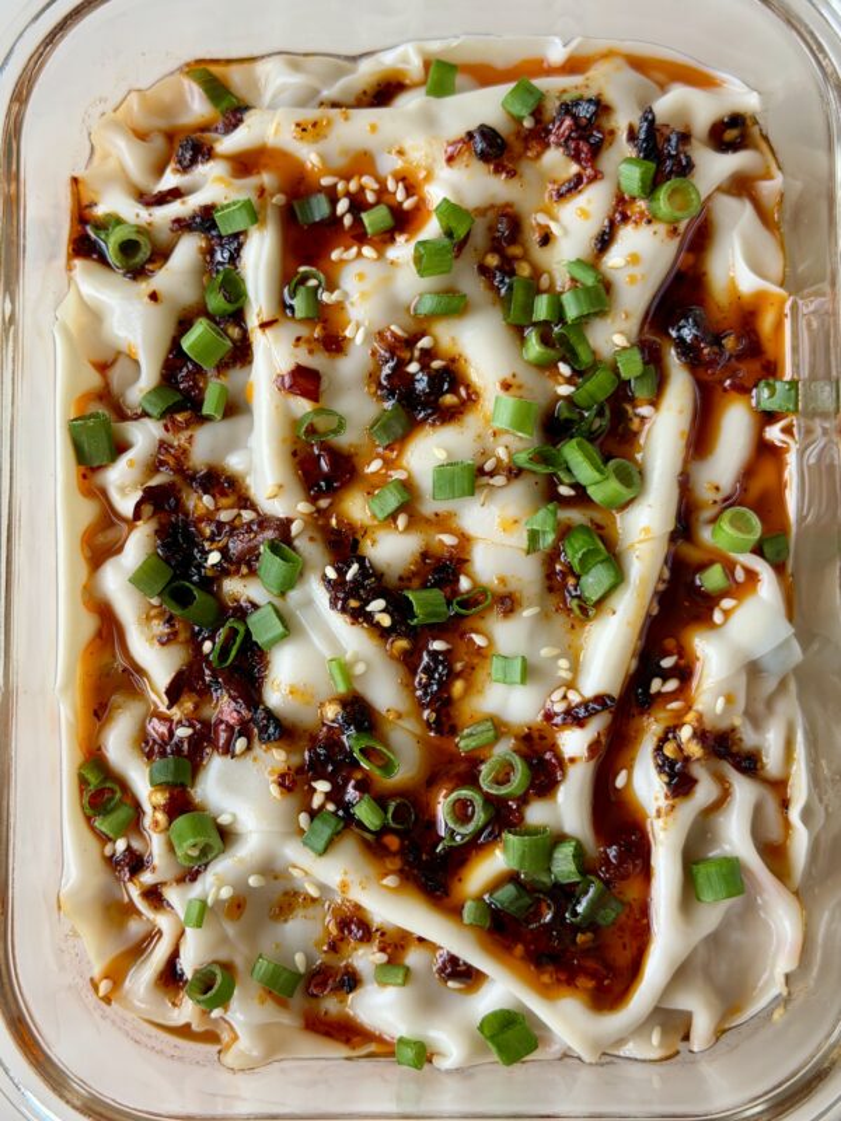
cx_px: 420
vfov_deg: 39.7
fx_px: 1555
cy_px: 560
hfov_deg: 30.3
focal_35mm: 48
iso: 64
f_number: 1.78
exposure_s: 1/121
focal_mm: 6.76
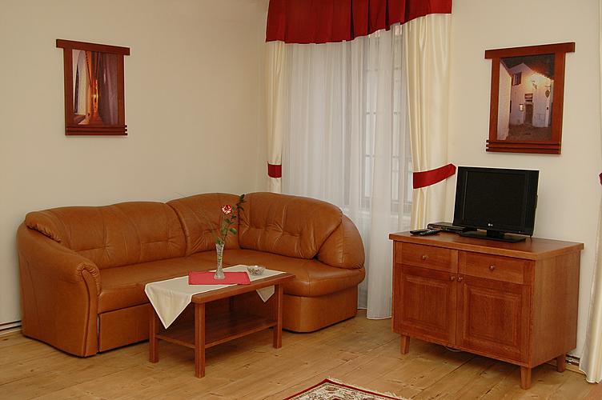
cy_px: 200
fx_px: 652
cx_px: 301
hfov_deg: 49.6
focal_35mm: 39
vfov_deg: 34.1
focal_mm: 26
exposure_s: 1/60
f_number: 5
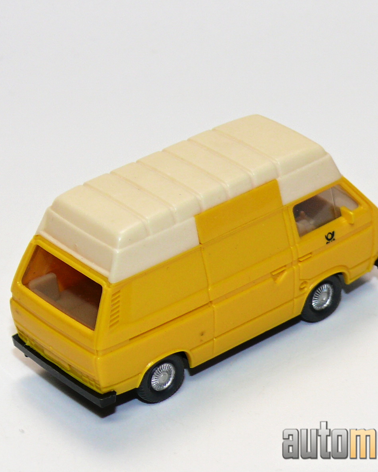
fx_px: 2014
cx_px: 191
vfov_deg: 13.4
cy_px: 237
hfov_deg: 10.7
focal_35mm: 144
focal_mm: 14
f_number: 4
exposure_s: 1/30
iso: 100
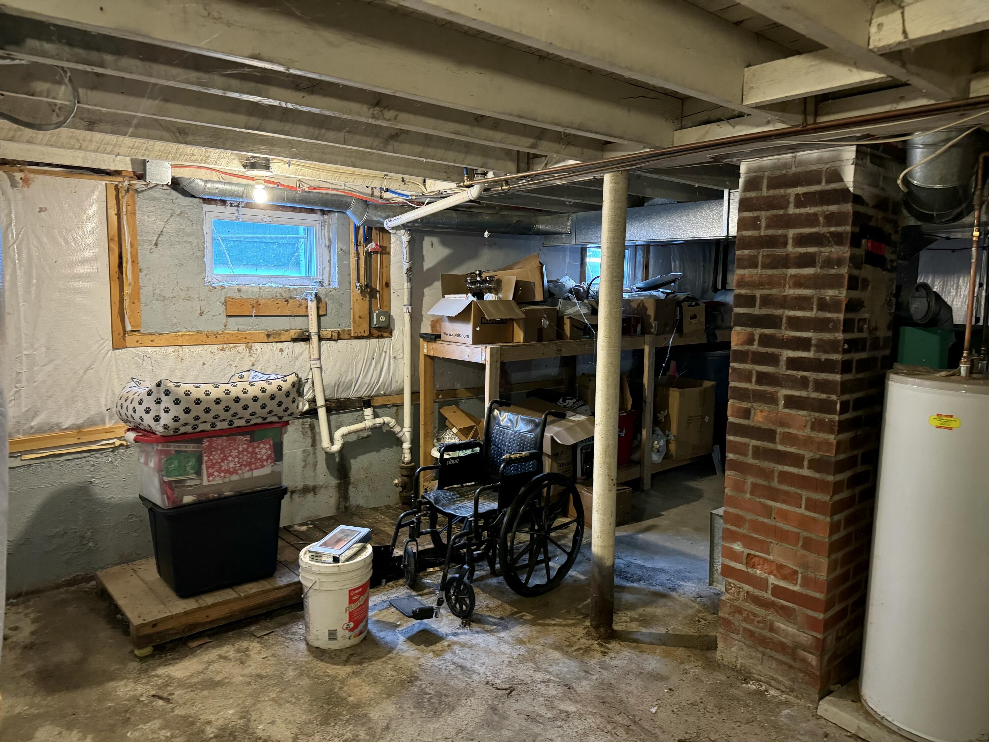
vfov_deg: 56.8
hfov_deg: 71.6
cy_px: 371
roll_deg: -1.3
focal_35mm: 24
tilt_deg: -7.3
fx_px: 686
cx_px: 494
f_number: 1.78
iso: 640
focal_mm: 6.76
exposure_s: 1/40
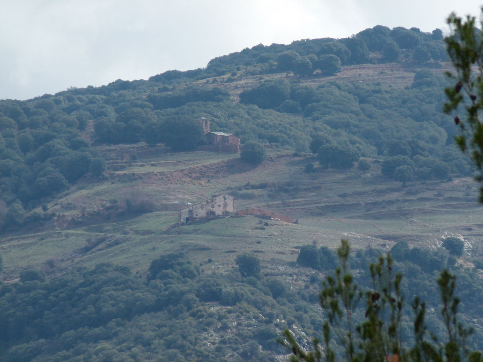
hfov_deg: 3.3
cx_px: 242
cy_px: 181
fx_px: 8372
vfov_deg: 2.5
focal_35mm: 600
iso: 100
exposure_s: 1/500
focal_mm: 108
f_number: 5.2
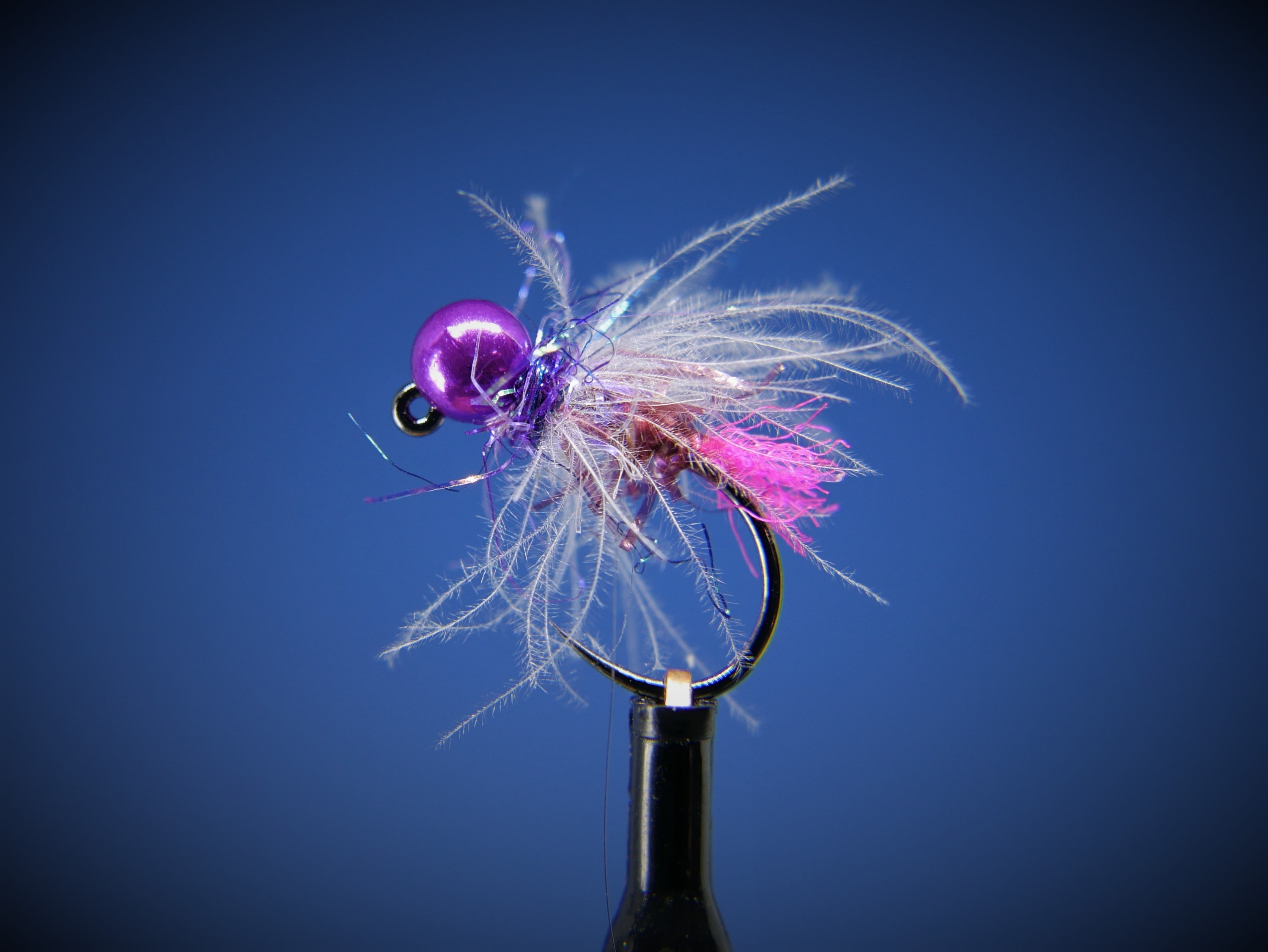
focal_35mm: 48
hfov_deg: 39.6
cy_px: 476
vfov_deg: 30.3
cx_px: 634
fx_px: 1759
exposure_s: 1/30
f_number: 4.1
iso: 200
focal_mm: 24
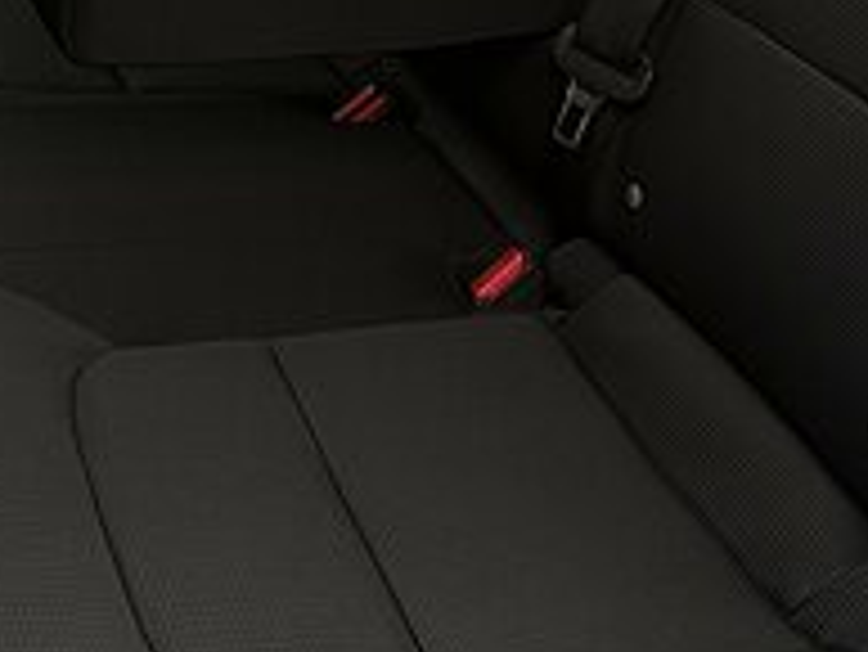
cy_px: -25
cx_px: 481
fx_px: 1706
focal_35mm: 68
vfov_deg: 20.8
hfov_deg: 28.5
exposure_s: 1/121
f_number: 1.78
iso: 160
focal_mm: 6.76
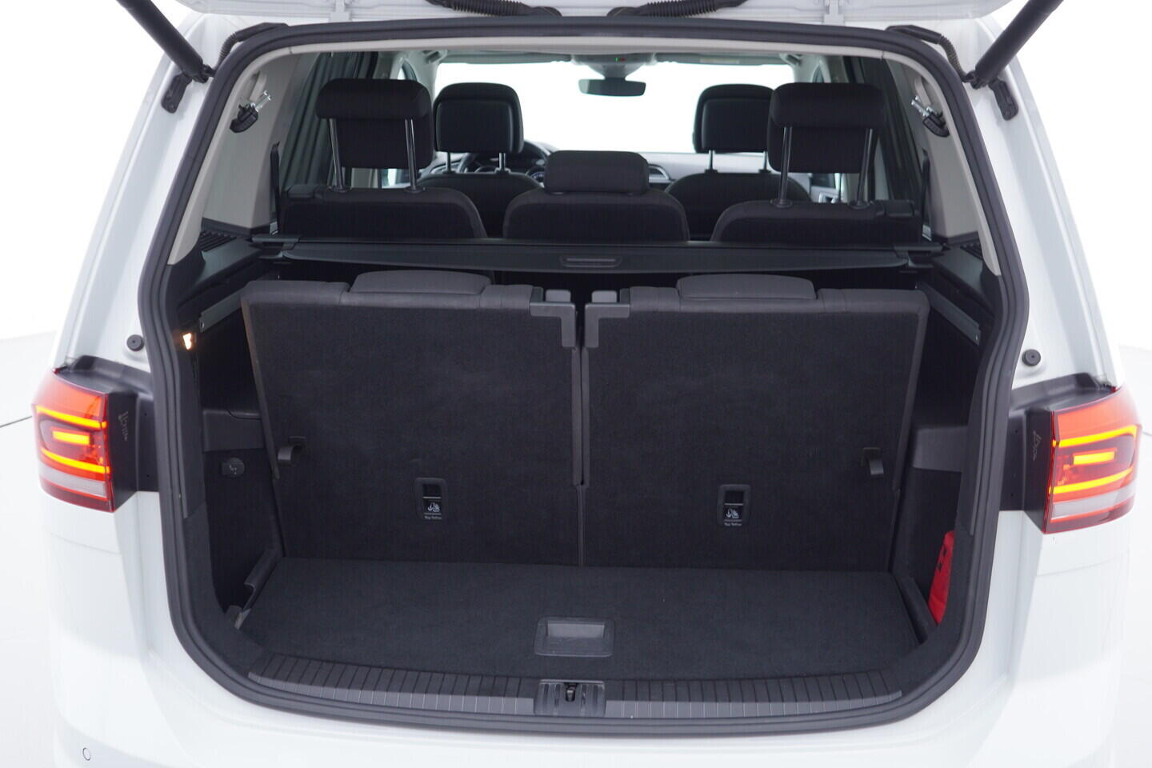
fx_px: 1152
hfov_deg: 53.1
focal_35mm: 36
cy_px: 384
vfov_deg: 36.9
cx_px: 576
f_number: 2.8
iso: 160
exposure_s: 1/40
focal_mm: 24
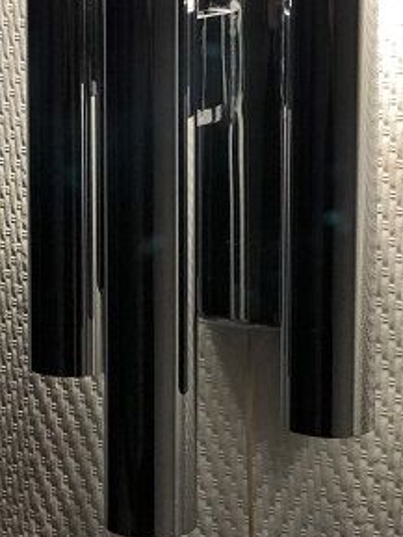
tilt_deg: -4.9
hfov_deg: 10.2
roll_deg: +0.3
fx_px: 2249
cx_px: 235
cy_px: -59
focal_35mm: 145
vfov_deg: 13.3
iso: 40
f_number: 2.4
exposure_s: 1/50
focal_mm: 6
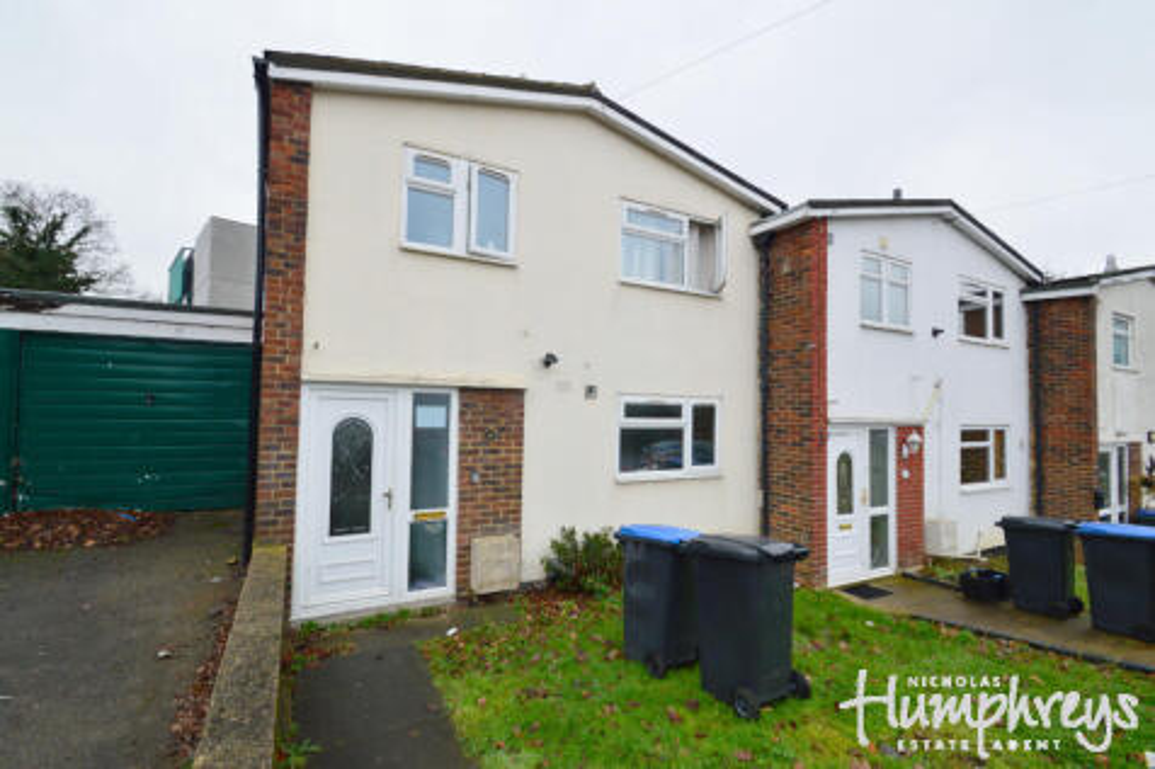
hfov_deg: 100.4
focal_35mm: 15
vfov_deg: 77.3
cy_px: 384
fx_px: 481
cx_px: 578
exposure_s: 1/160
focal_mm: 10
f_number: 9
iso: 400
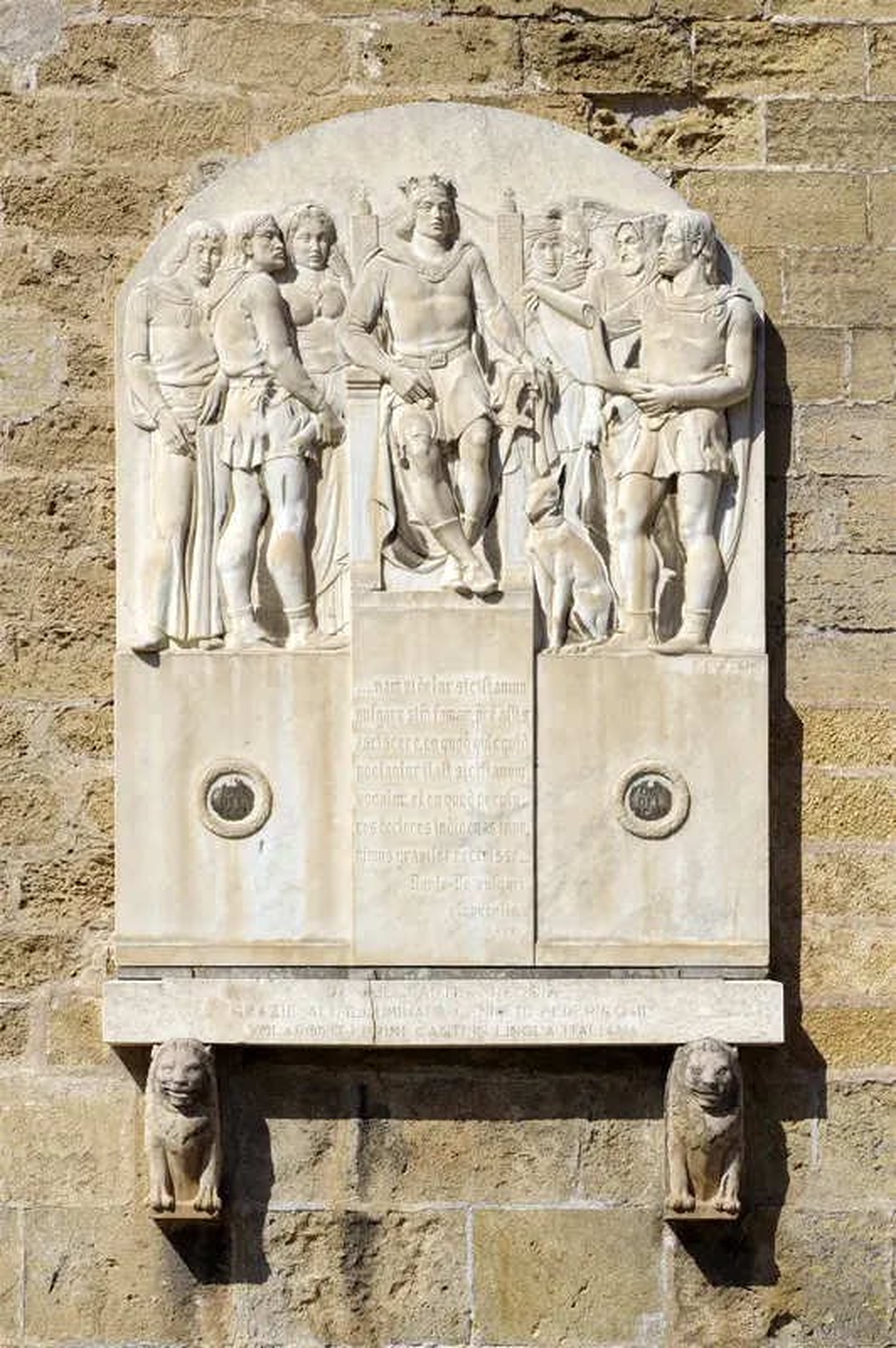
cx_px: 448
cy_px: 674
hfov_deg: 20.3
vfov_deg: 30.1
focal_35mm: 67
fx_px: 2505
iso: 100
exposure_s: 1/500
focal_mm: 45
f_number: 8
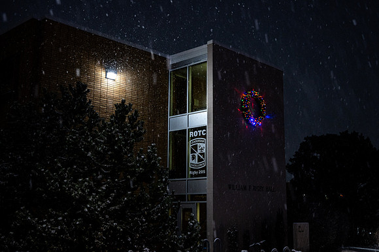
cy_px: 126
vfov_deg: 30.9
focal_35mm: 43
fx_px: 456
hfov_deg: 45.0
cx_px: 213
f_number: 4
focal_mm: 38
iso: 1250
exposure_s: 1/60
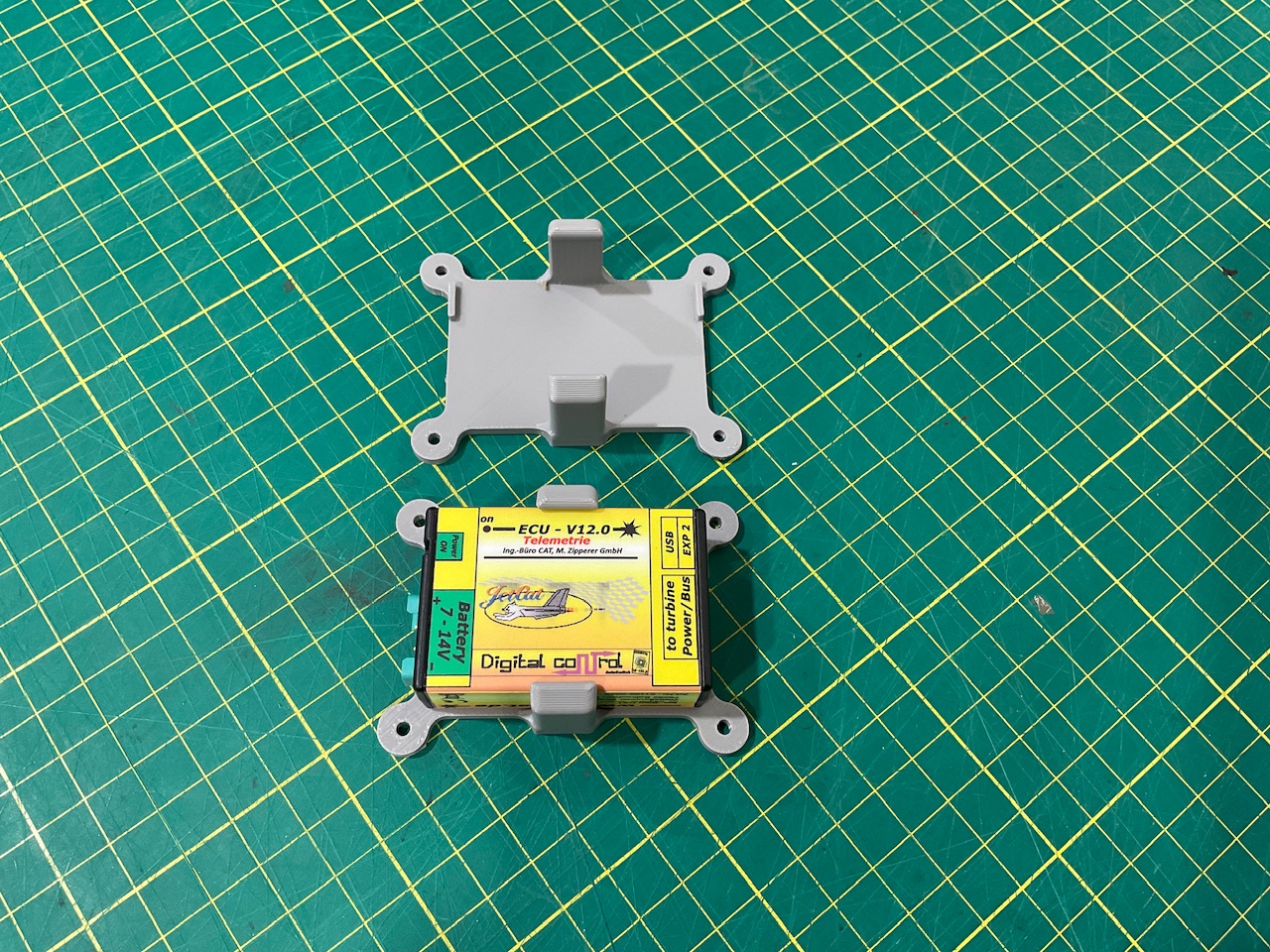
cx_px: 635
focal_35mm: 29
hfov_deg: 61.7
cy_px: 476
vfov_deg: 48.2
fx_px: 1064
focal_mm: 3
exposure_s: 1/50
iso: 64
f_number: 1.8
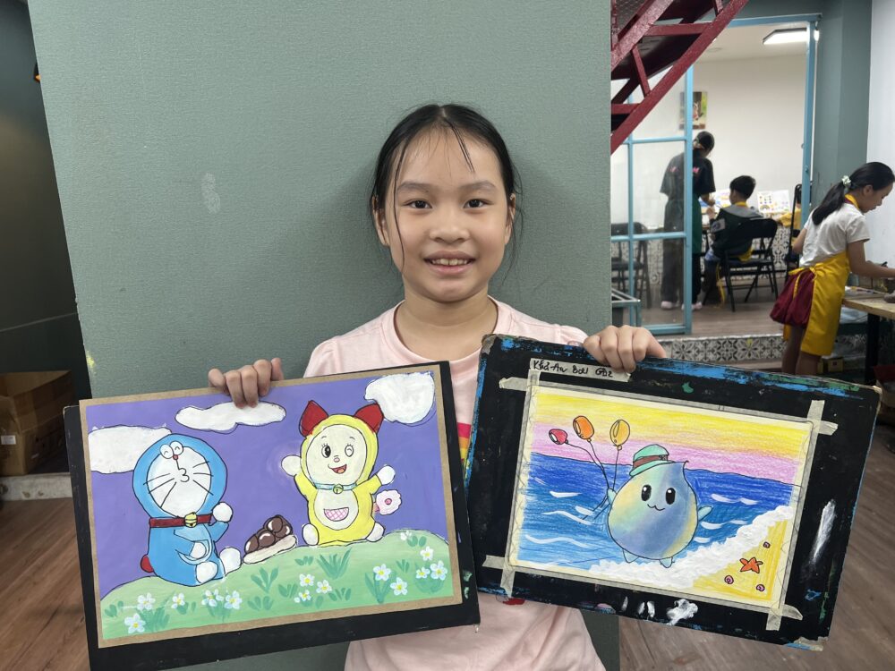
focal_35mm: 26
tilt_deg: -10.2
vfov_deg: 53.1
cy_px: 336
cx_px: 448
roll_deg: +4.1
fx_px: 672
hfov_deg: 67.3
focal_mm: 5.7
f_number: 1.5
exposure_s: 1/100
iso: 64
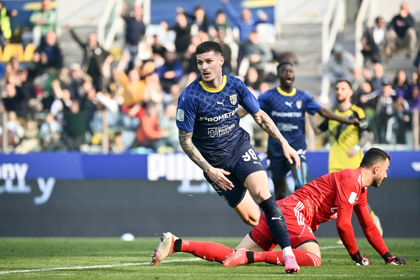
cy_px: 140
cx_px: 210
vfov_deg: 5.5
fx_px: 2916
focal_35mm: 250
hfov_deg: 8.2
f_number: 4
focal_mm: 250
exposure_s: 1/2500
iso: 640
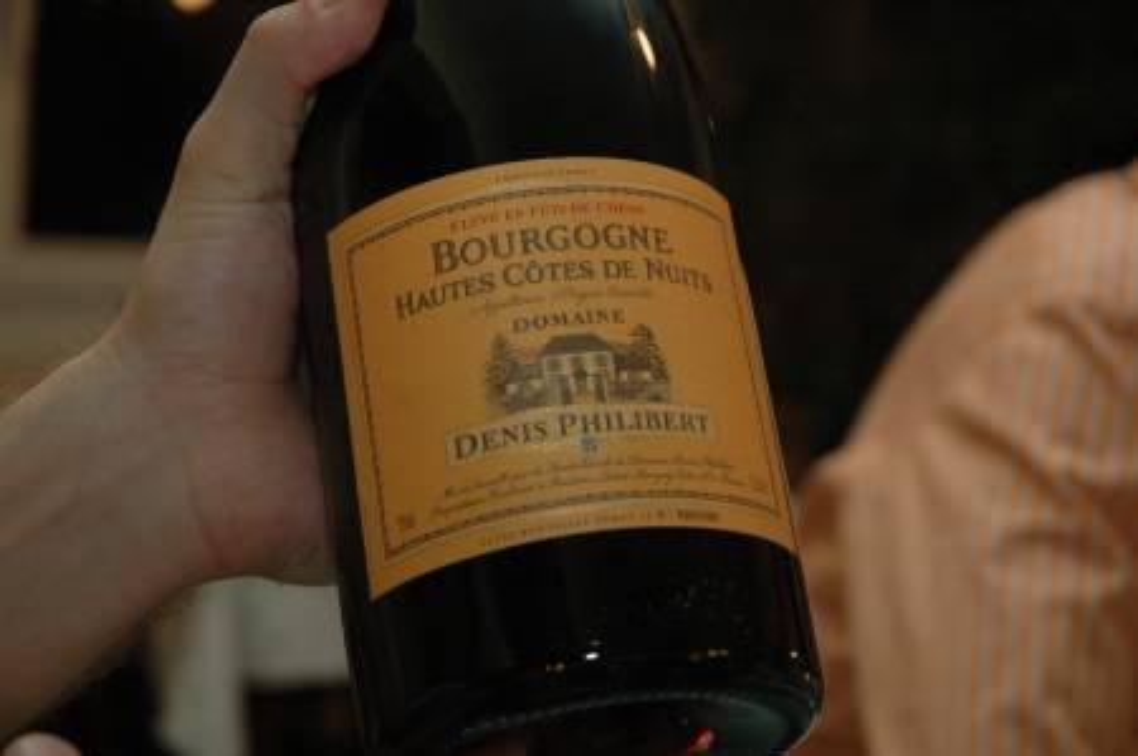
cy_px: 378
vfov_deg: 13.0
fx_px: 3316
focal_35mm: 105
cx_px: 569
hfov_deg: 19.5
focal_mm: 70
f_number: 5.6
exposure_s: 1/60
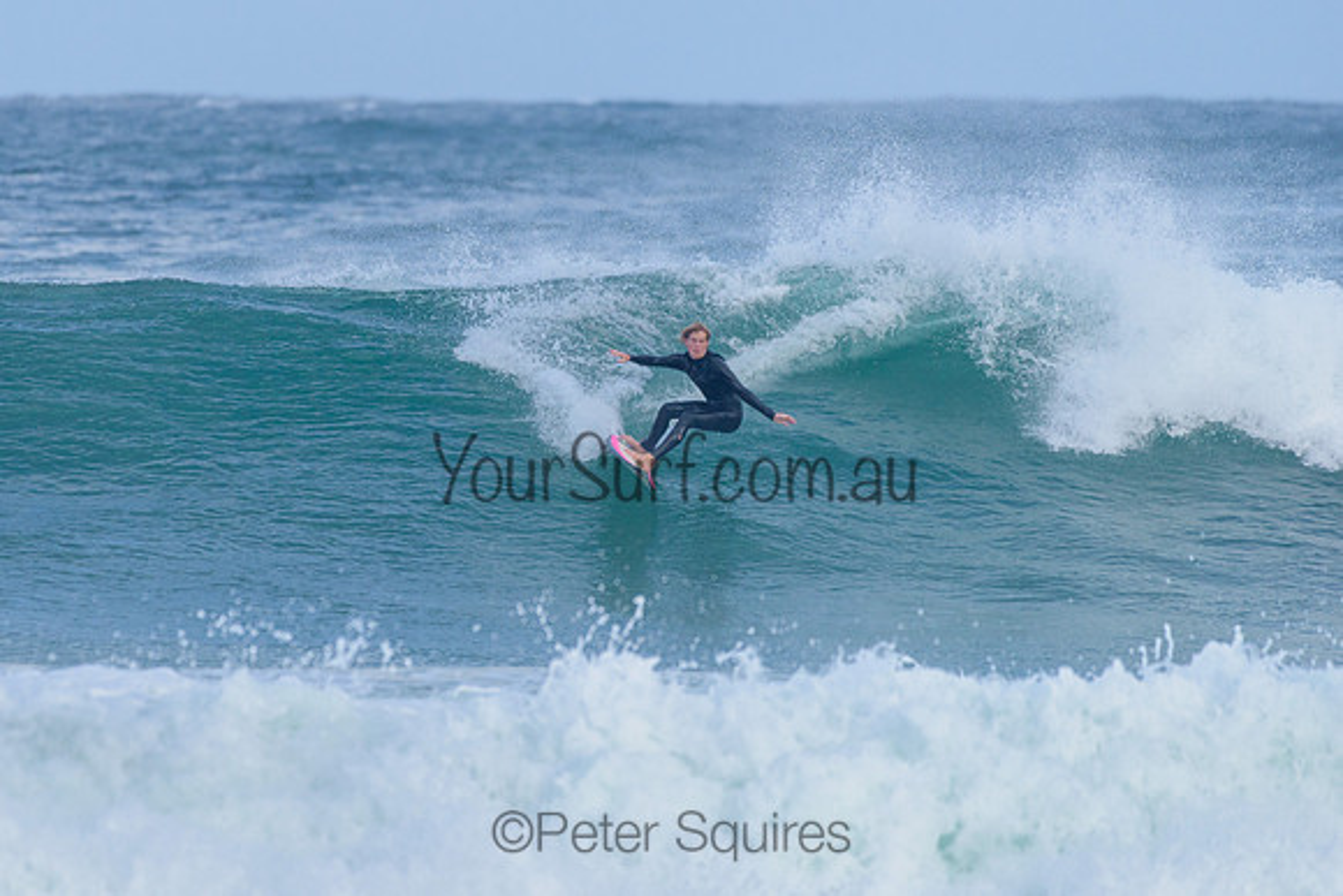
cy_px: 420
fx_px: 22856
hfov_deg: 3.4
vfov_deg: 2.2
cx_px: 523
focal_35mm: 613
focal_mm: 500
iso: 450
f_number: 5.6
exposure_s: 1/2000
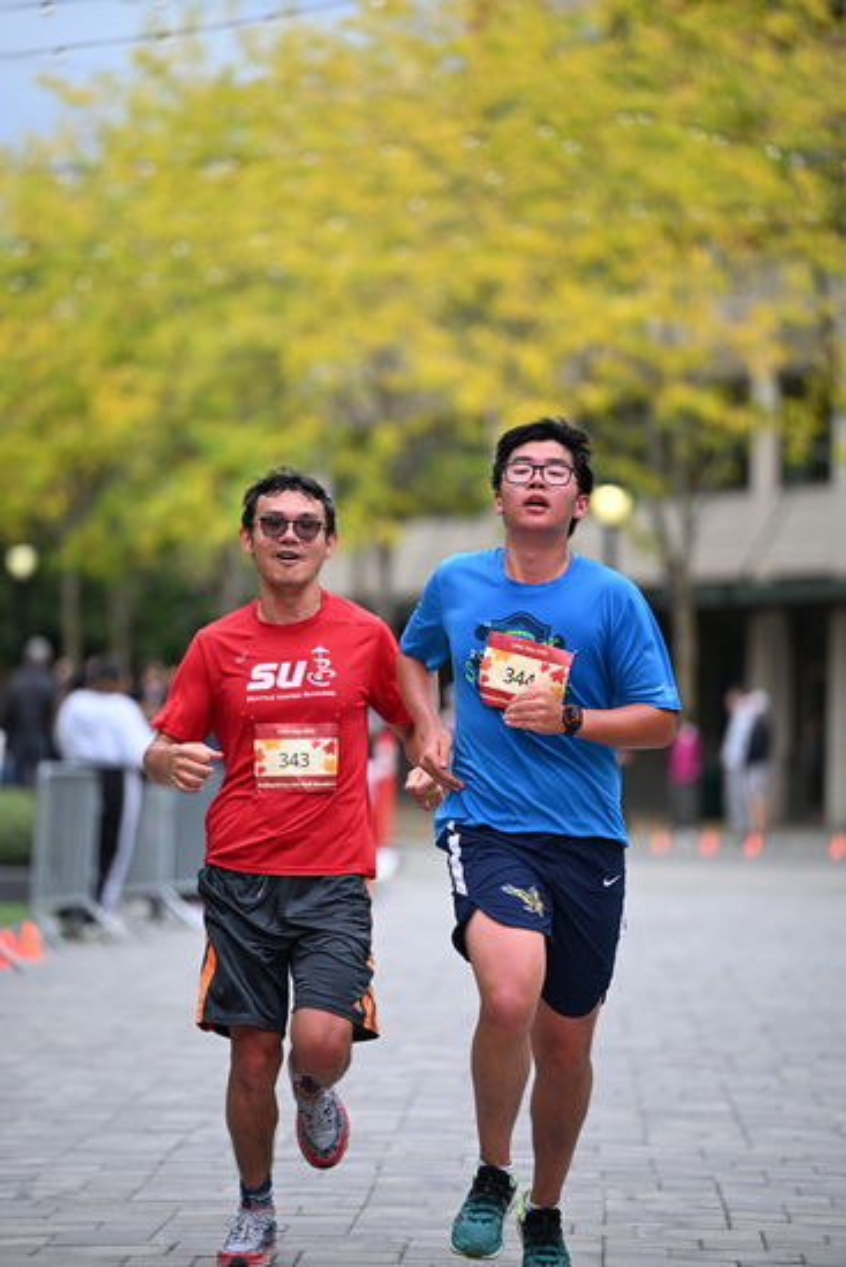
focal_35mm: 165
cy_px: 634
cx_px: 423
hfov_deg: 8.3
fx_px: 5812
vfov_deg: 12.4
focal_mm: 165
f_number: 2.8
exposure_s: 1/2000
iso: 640
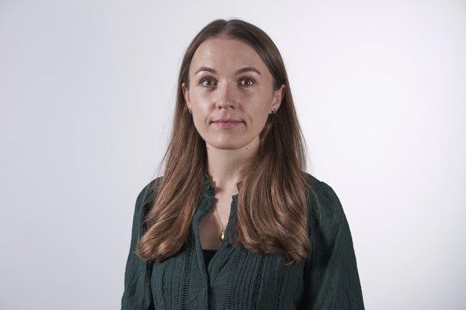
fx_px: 1100
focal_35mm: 85
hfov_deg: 23.9
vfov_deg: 16.1
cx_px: 233
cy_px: 155
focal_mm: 85
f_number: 5.6
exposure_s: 1/125
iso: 80
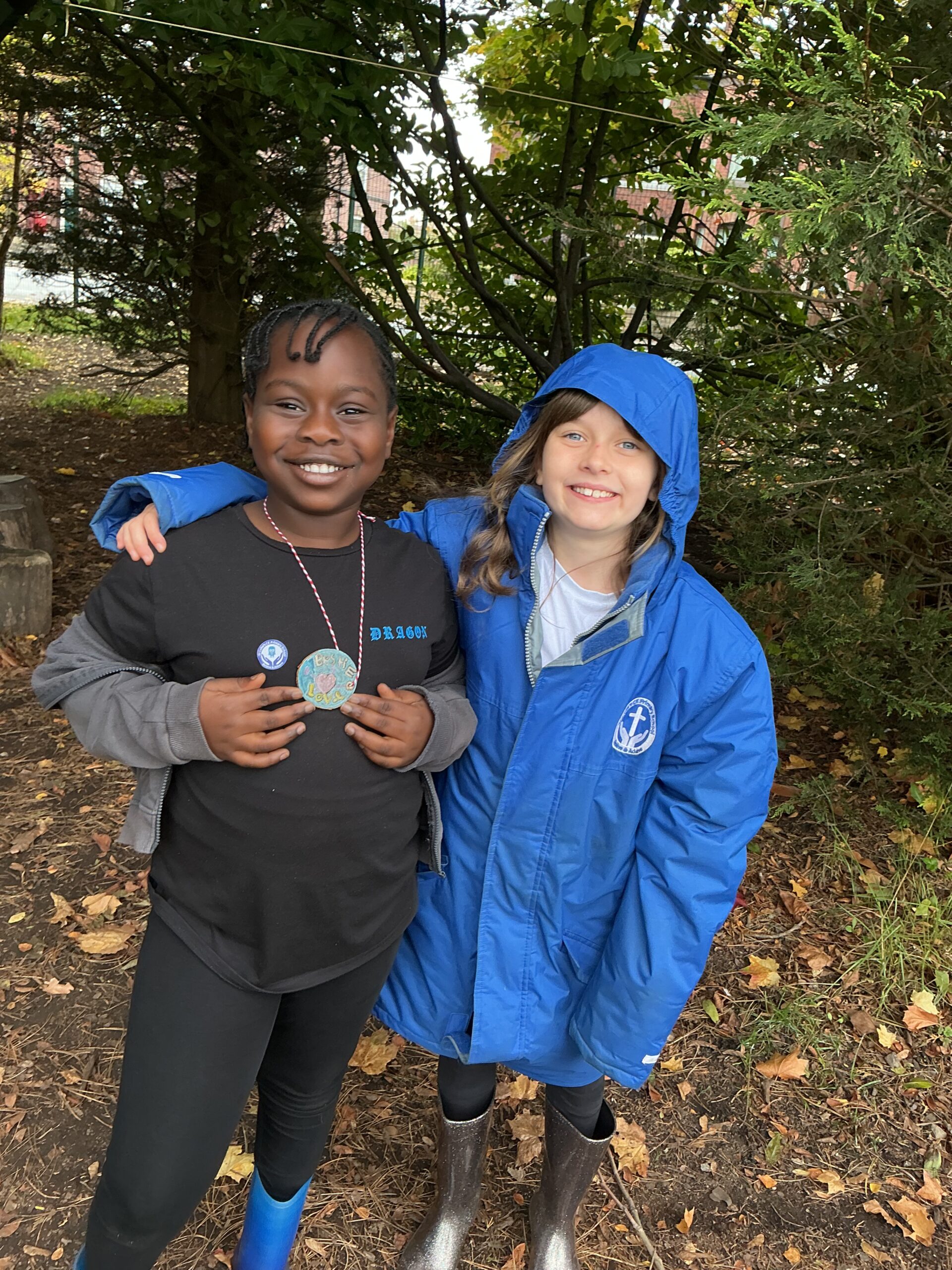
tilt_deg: -19.0
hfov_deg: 48.2
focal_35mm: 29
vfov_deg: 61.7
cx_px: 476
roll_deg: -6.3
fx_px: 1063
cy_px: 635
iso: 32
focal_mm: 3
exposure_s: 1/50
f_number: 1.8
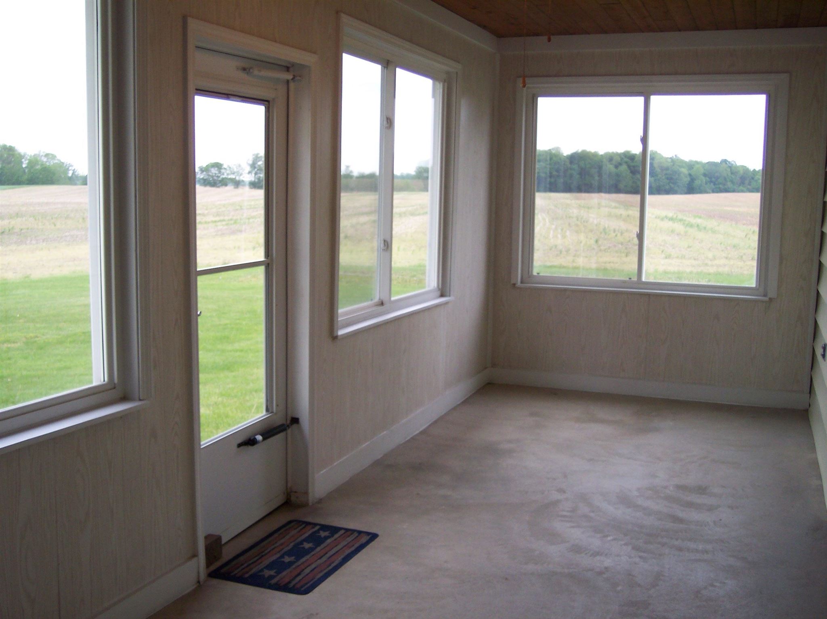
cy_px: 310
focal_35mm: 38
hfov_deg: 49.0
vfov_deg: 37.7
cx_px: 414
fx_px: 907
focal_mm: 8
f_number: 2.8
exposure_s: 1/350
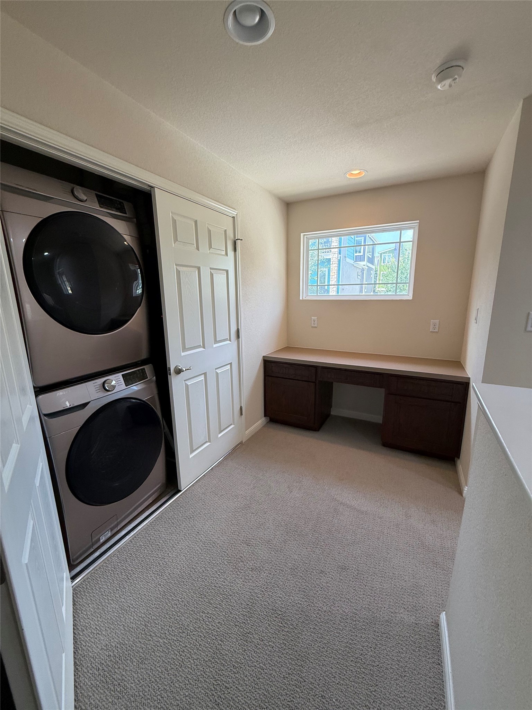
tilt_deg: -9.6
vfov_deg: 102.1
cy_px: 355
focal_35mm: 14
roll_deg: +1.1
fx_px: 287
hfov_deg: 85.7
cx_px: 266
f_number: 2.2
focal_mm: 2.22
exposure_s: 1/120
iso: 160
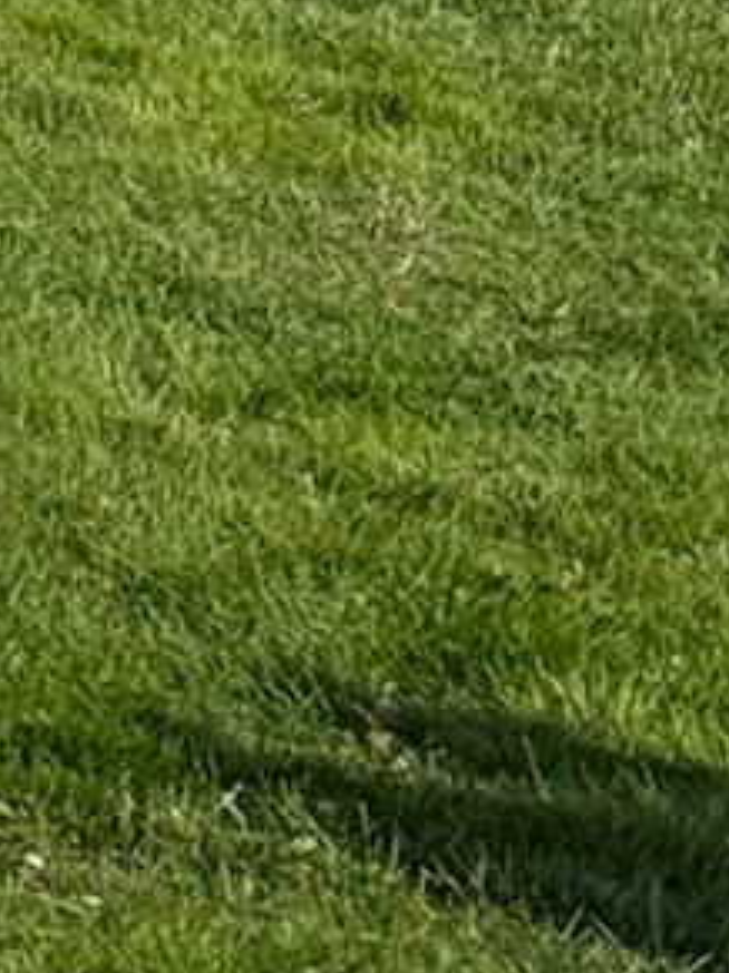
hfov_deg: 4.2
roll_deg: -2.1
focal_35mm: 338
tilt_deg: +2.6
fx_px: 9498
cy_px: -1993
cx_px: -1769
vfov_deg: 5.5
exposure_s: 1/6536
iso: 64
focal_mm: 6.76
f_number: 1.78
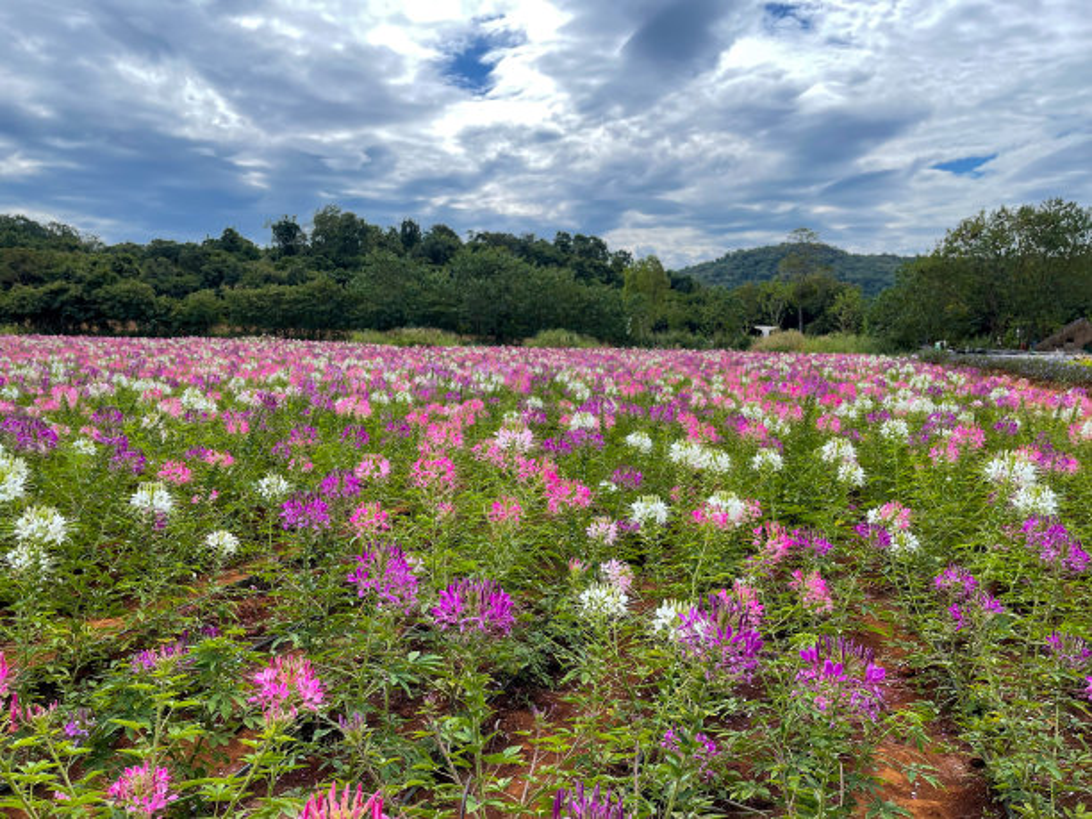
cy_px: 410
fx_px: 820
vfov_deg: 53.1
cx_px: 546
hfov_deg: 67.3
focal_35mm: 26
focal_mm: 5.1
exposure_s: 1/1400
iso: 32
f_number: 1.6
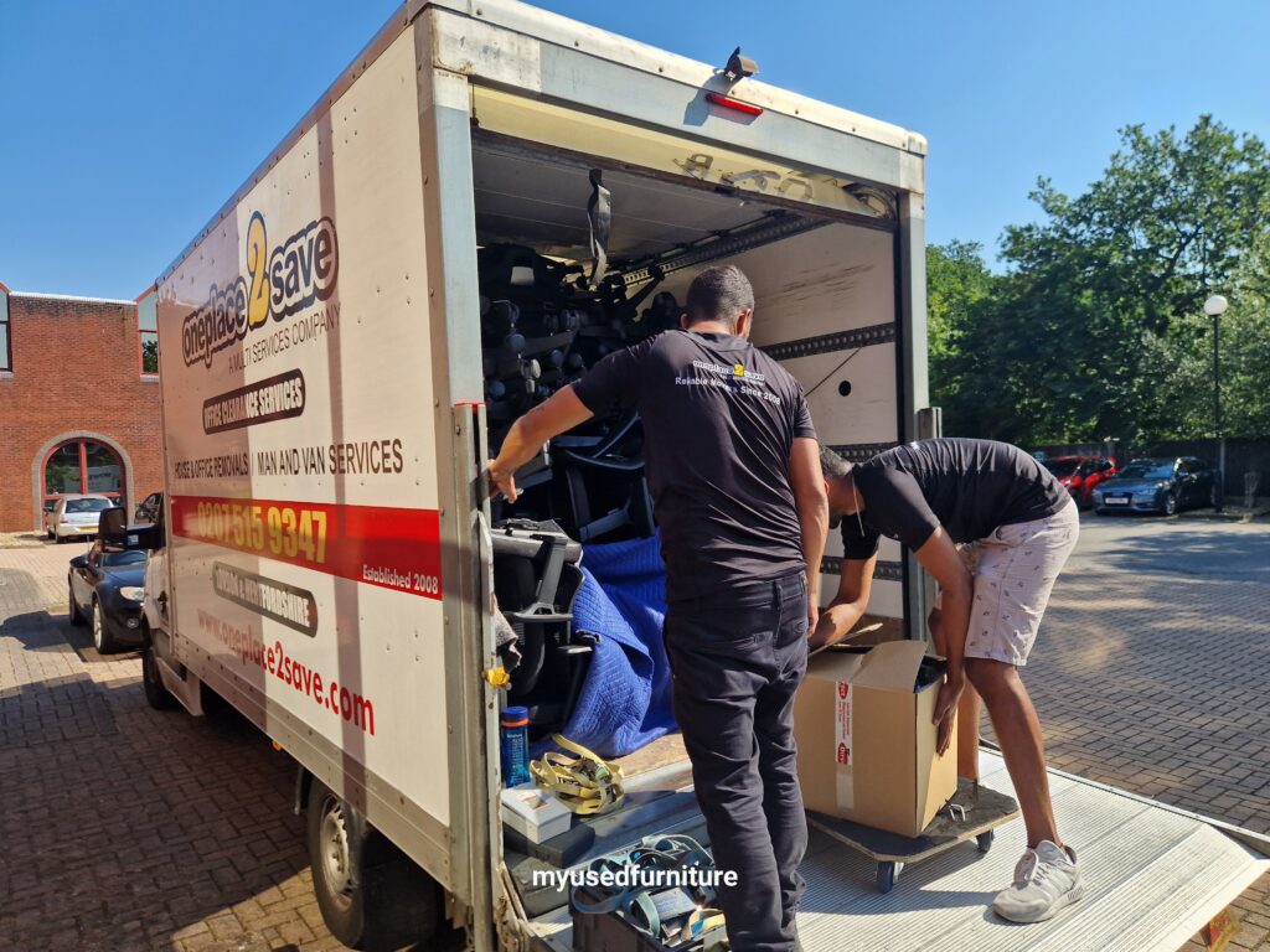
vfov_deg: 58.9
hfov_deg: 73.9
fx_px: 844
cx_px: 635
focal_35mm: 23
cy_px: 476
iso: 50
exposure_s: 1/1116
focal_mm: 5.4
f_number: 1.8
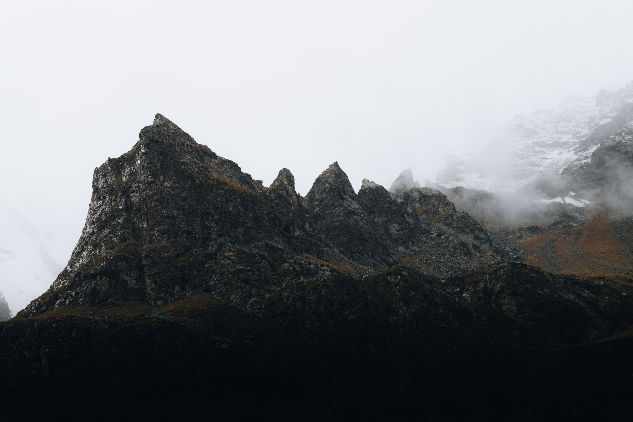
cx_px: 316
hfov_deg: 27.0
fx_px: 1319
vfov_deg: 18.2
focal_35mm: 75
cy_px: 211
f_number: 6.3
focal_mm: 50
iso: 100
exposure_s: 1/800
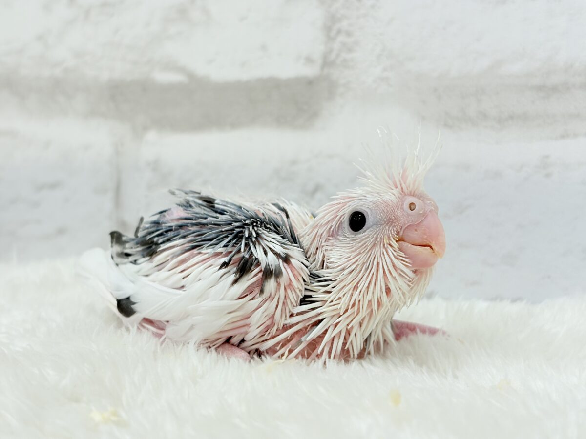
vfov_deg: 28.0
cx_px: 293
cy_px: 220
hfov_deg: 36.8
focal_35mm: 52
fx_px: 880
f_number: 1.6
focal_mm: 5.96
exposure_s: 1/100
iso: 64
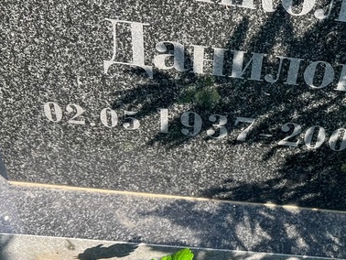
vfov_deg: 26.5
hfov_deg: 33.1
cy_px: 99
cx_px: 311
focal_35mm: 55
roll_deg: -12.6
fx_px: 550
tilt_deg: -39.8
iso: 50
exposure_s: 1/611
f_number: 1.5
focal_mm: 5.7
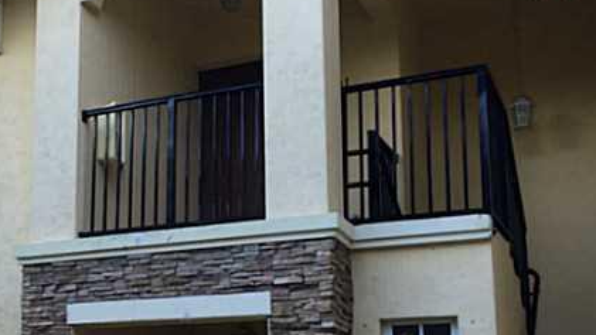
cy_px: 245
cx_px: 84
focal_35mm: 60
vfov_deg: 19.9
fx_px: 948
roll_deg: -0.6
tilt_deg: +12.0
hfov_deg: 33.4
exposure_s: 1/40
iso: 32
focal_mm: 4.15
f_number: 2.2
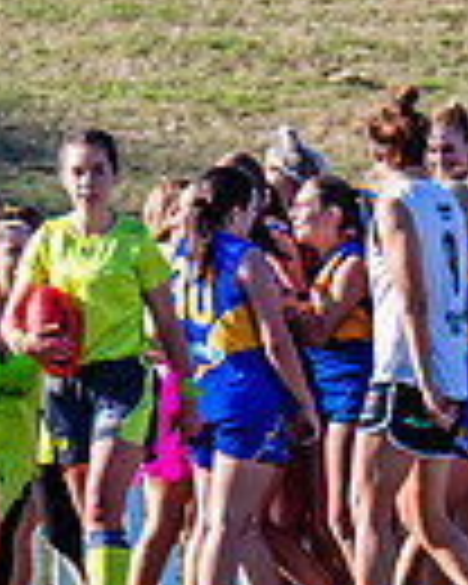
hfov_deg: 0.7
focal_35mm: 2318
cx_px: 957
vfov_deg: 0.8
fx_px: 40133
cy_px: 201
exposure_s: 1/1250
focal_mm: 420
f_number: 7.1
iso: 640
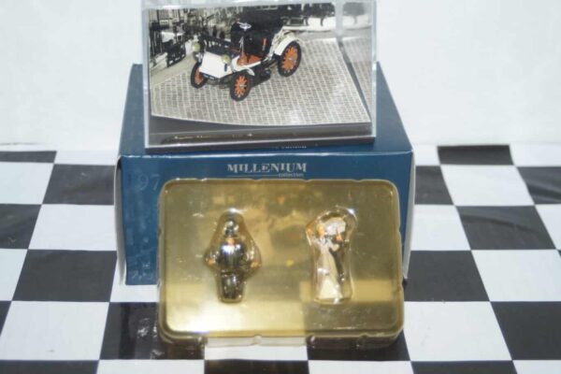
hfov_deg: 29.9
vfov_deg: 20.2
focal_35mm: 68
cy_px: 187
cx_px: 280
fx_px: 1052
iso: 500
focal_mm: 45
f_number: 4.5
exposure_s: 1/100
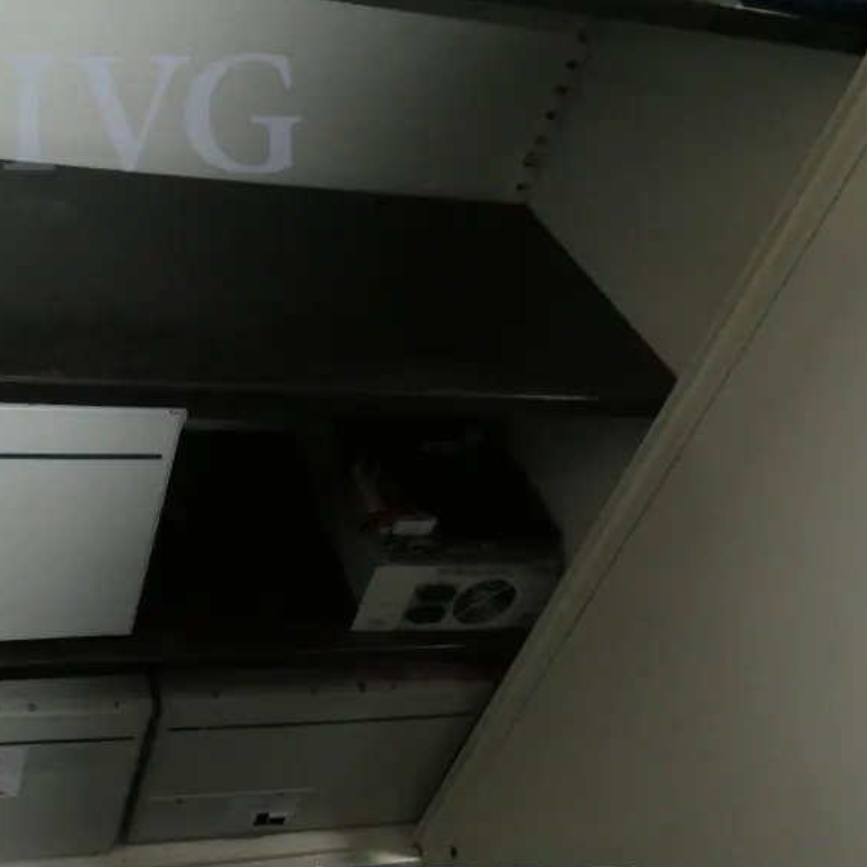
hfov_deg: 42.1
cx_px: 186
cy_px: 520
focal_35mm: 38
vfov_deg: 43.6
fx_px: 1077
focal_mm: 4.3
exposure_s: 1/60
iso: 800
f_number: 3.3
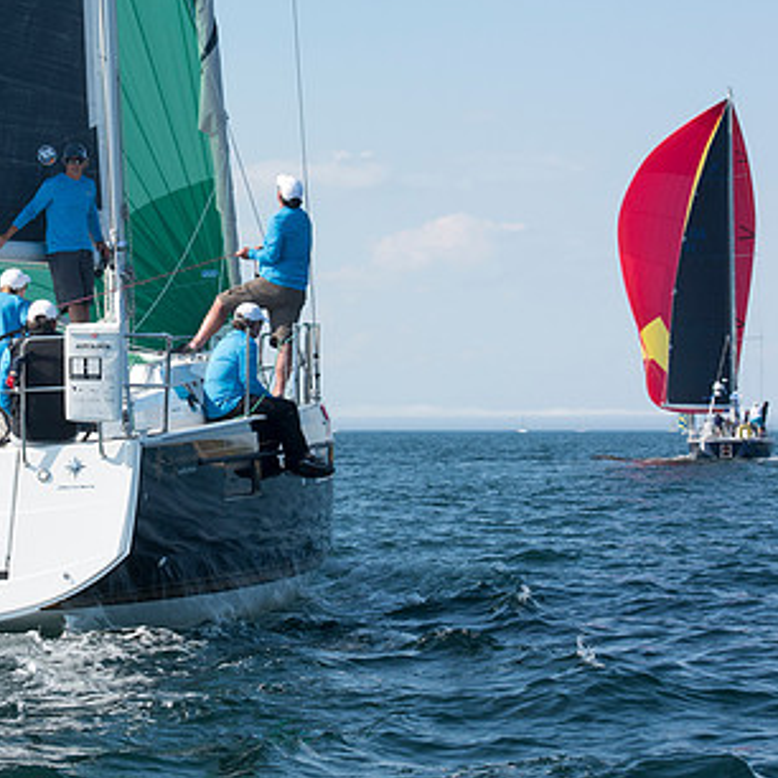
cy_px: 357
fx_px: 3636
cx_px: 61
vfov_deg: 12.2
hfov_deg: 12.1
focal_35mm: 143
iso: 320
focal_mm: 82
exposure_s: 1/1000
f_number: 9
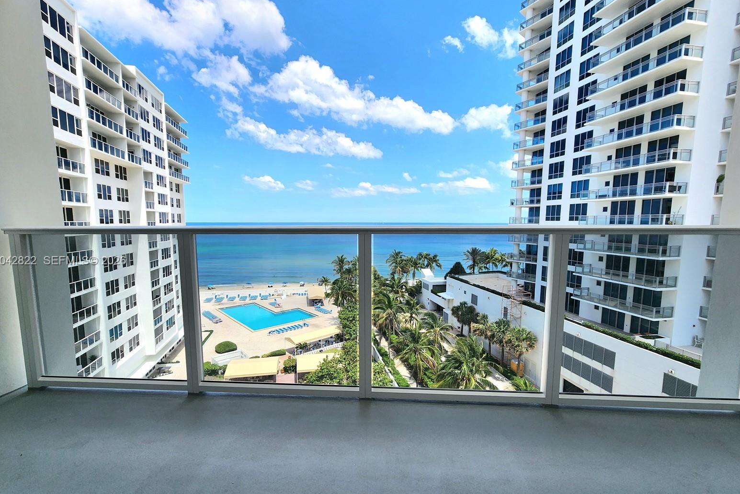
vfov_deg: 81.1
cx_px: 360
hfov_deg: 104.2
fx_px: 288
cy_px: 262
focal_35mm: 14
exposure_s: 1/1429
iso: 50
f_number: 2.2
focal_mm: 2.2
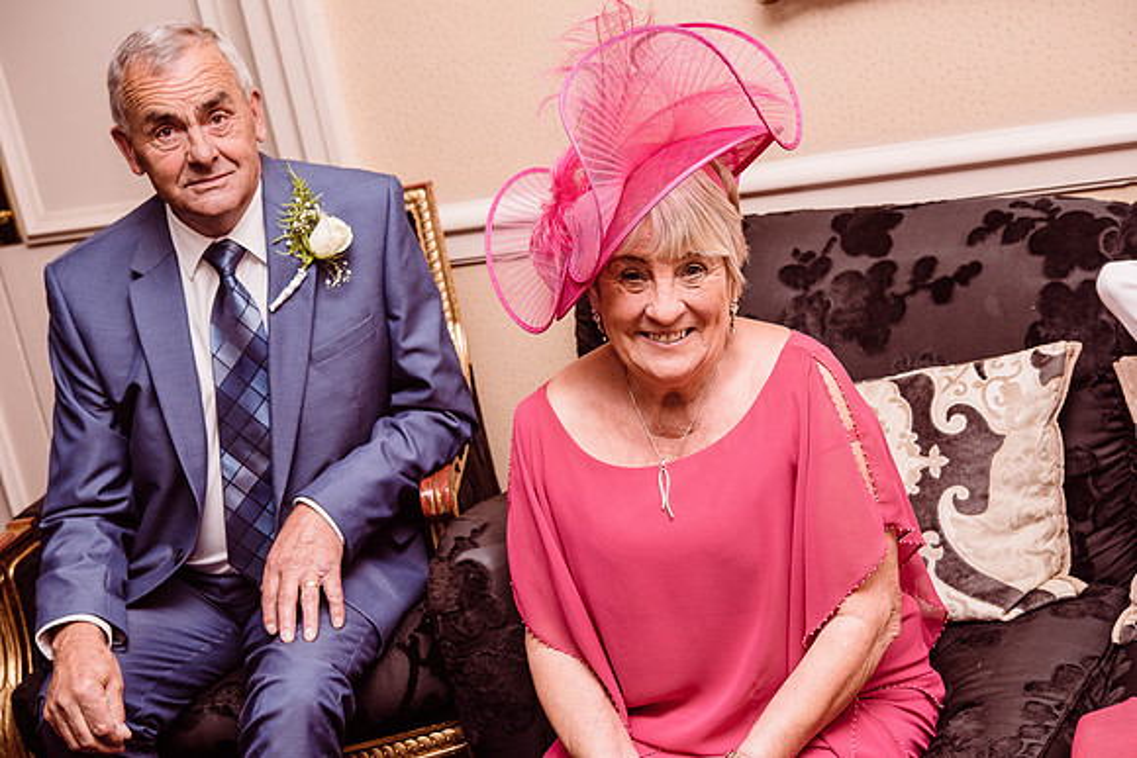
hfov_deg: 33.4
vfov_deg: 22.6
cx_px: 568
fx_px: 1895
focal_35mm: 60
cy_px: 379
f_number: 5.6
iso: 250
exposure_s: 1/100
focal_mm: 60
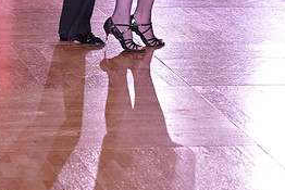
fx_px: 1925
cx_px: 89
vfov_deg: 5.6
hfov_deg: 8.5
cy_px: -104
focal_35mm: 243
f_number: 7.1
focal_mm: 110
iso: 2000
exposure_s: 1/250
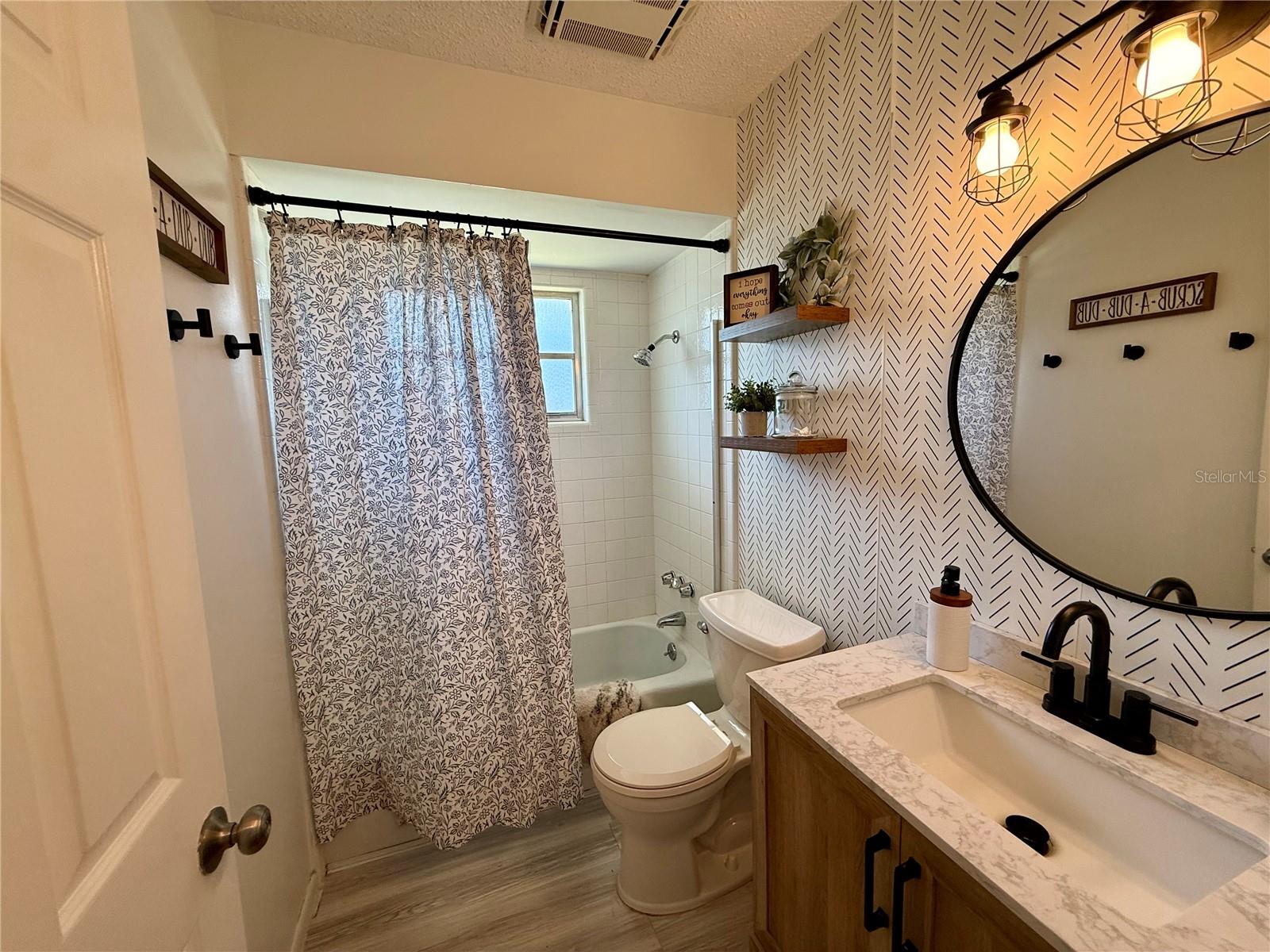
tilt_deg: -6.2
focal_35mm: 14
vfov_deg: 85.7
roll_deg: +1.5
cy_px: 476
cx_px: 635
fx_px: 514
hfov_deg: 102.1
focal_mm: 2.22
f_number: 2.2
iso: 125
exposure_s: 1/120
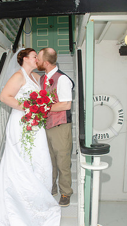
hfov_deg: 32.5
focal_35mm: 36
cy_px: 136
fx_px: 216
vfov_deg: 54.9
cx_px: 43
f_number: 5.6
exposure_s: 1/250
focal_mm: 18
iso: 100
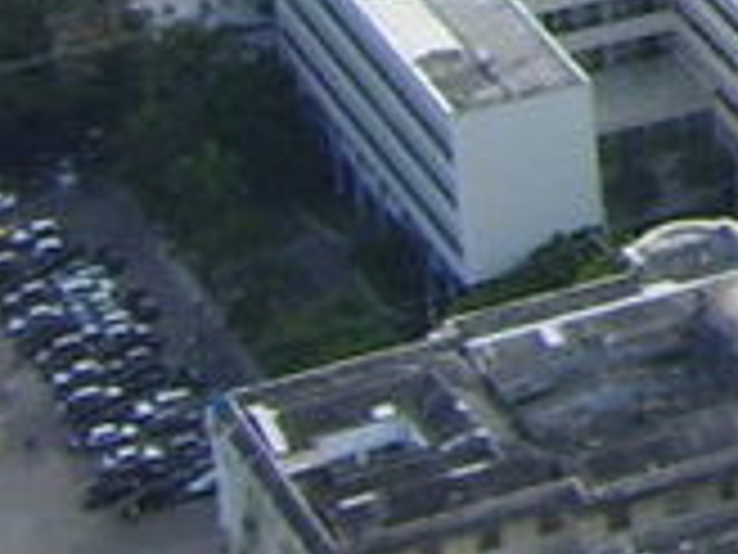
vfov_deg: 5.8
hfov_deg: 7.2
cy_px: -939
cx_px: 2326
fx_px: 5159
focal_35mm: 242
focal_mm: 6
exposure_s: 1/250
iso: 80
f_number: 4.8
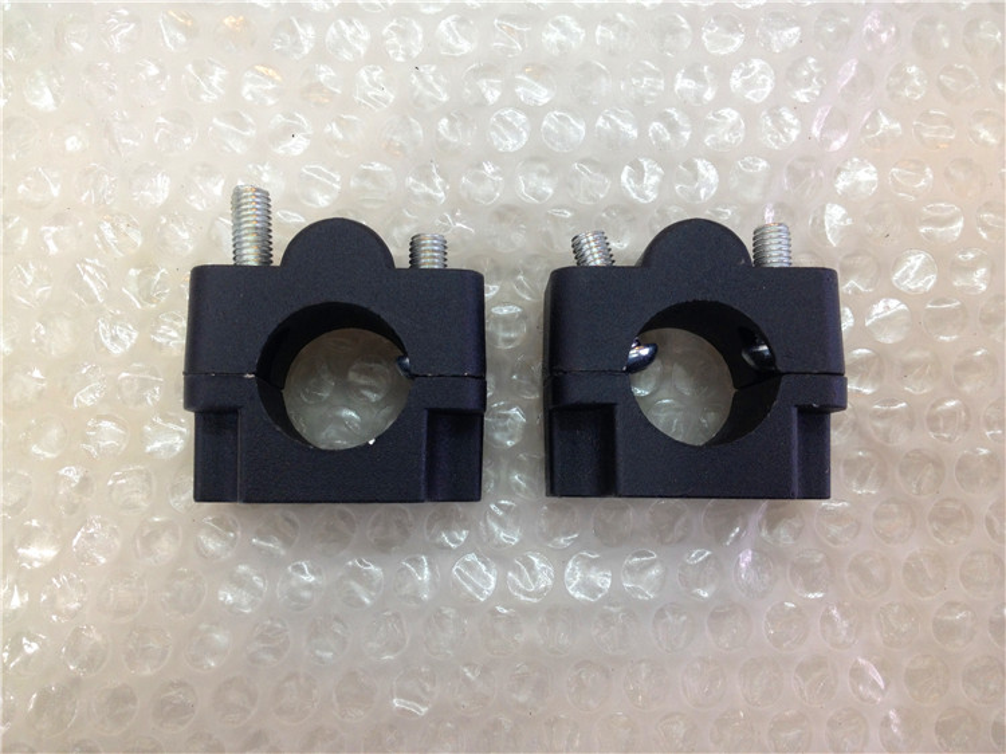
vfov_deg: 40.7
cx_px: 503
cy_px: 377
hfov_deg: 52.6
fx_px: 1017
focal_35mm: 35
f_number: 2.4
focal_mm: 4.28
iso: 64
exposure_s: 1/20
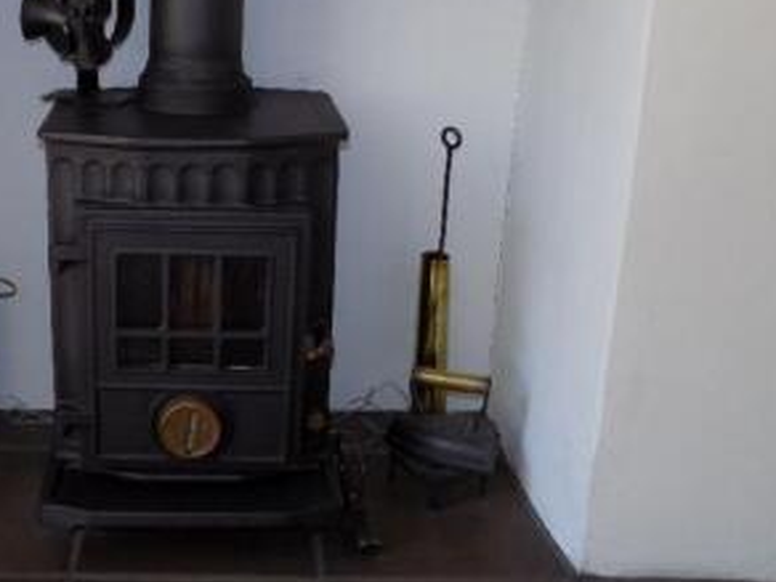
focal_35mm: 48
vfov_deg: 29.9
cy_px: 163
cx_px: 201
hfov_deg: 38.7
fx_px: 1076
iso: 140
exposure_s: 1/30
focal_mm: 4.3
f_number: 3.1
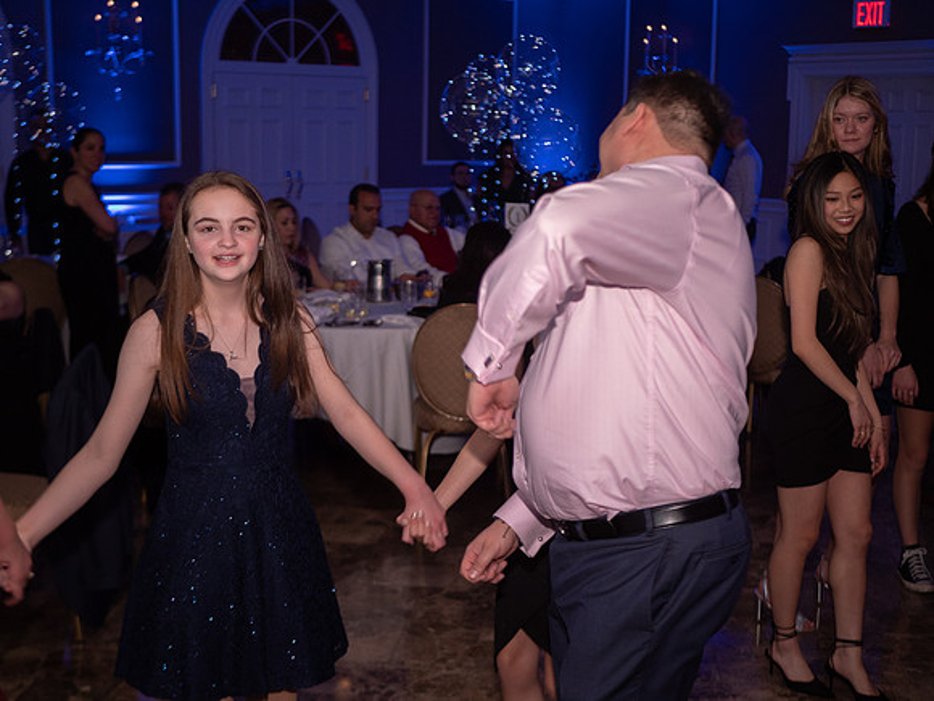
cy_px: 350
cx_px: 467
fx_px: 1349
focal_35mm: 50
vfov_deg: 29.1
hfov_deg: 38.2
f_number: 1.7
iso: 800
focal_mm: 25
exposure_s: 1/160
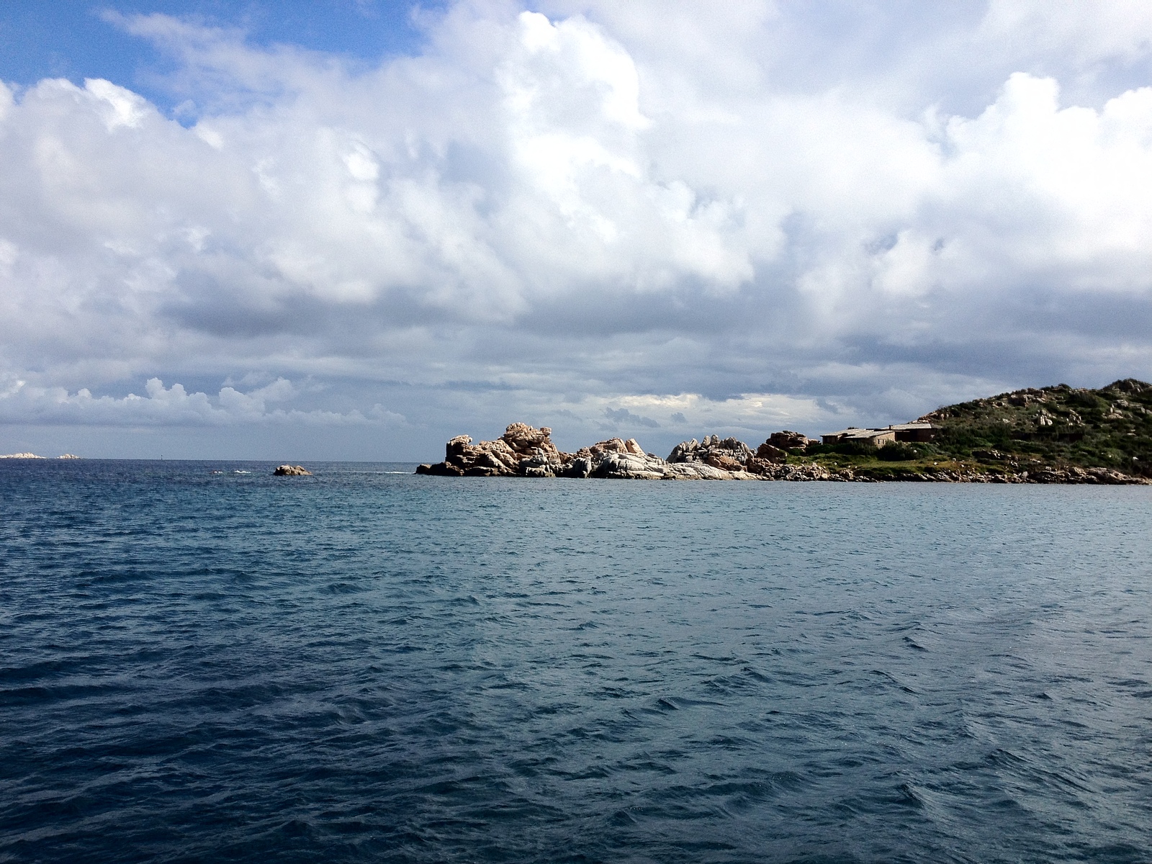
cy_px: 432
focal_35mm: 35
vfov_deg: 40.7
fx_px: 1165
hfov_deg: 52.6
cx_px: 576
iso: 64
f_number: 2.4
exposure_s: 1/2907
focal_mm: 4.28
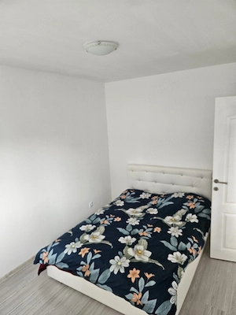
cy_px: 158
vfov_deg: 73.9
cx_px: 118
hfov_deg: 58.9
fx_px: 209
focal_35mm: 23
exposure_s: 1/100
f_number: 1.8
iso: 200
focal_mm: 5.4
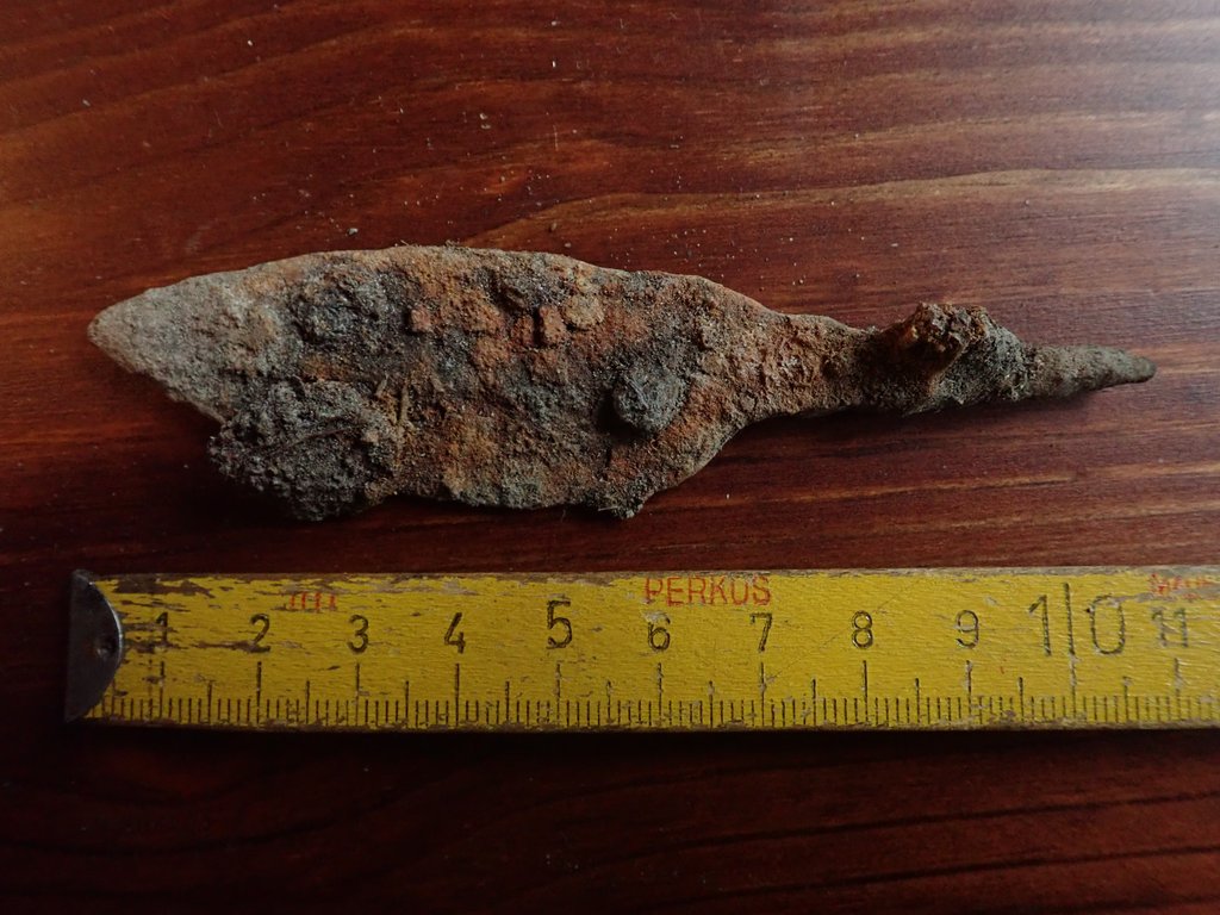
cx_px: 610
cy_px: 458
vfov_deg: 46.8
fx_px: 1057
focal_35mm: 30
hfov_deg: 60.0
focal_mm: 5.5
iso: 800
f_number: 2.3
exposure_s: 1/100
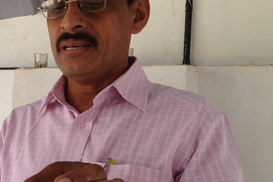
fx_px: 493
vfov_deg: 20.8
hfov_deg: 30.0
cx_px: 45
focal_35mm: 65
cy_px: 135
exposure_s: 1/60
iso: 64
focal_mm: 4.28
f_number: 2.4
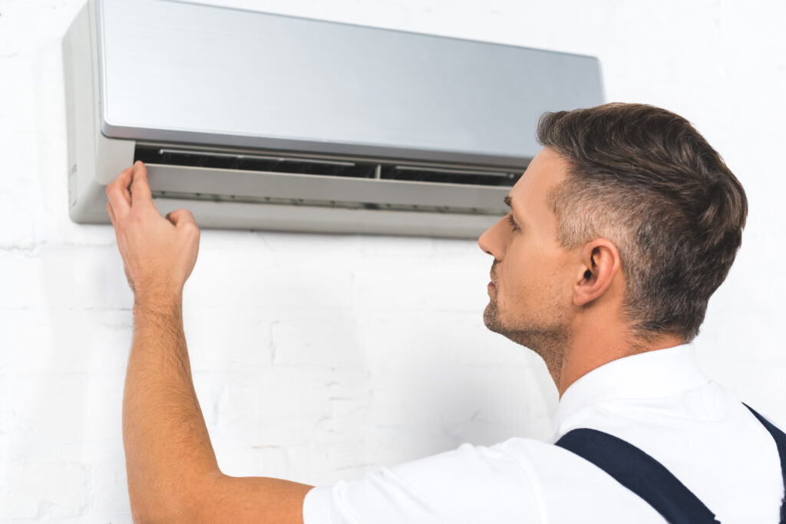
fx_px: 1092
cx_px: 393
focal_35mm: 50
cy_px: 262
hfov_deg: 39.6
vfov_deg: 27.0
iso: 160
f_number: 4
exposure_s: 1/160
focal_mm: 50
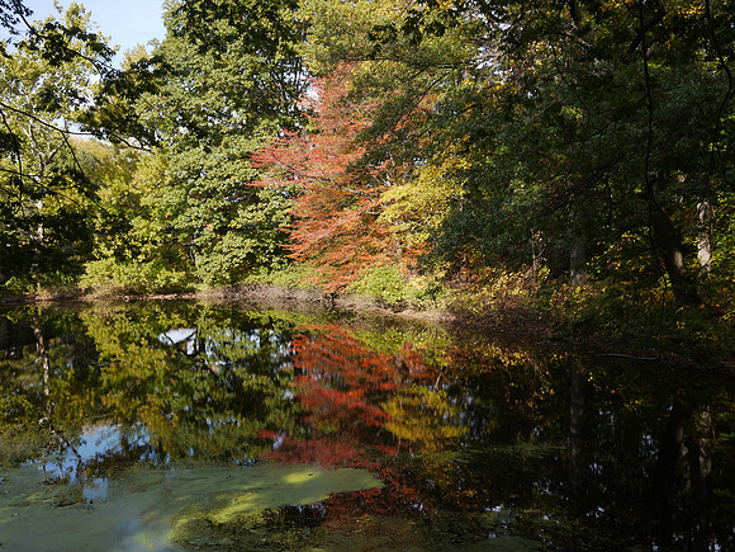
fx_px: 849
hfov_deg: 46.8
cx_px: 368
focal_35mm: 40
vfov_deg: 36.0
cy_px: 276
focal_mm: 20
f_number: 7.1
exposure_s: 1/125
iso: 100
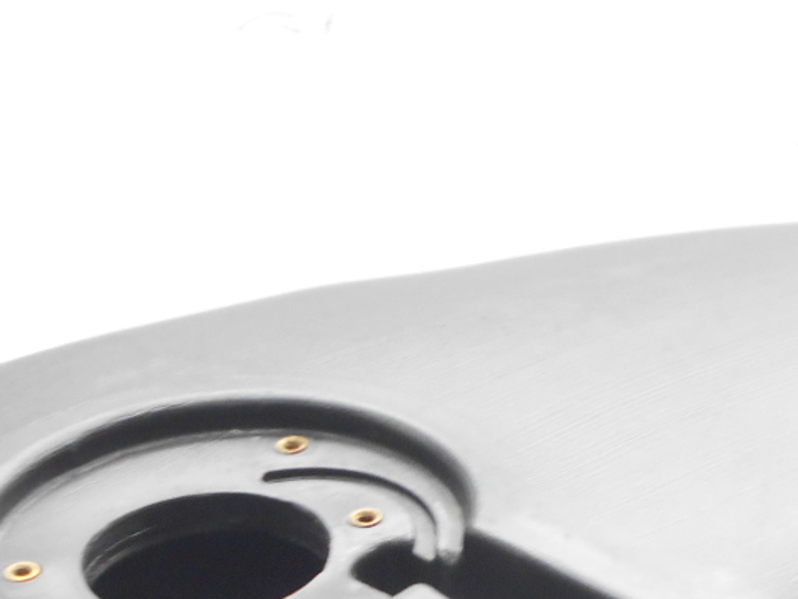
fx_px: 2099
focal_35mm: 91
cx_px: 424
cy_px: 832
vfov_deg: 15.3
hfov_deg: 21.5
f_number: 3.4
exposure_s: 1/30
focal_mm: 5.1
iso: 200
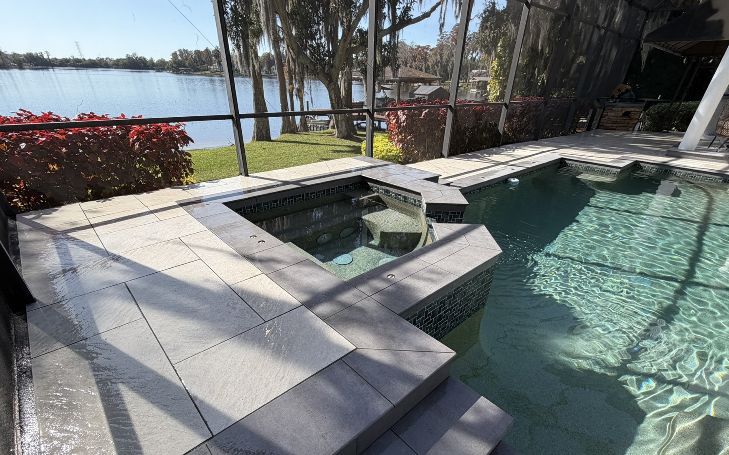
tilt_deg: -30.4
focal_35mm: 17
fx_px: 338
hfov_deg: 94.4
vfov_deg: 67.3
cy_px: 274
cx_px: 365
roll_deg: -2.2
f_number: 2.2
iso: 40
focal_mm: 2.22
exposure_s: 1/545
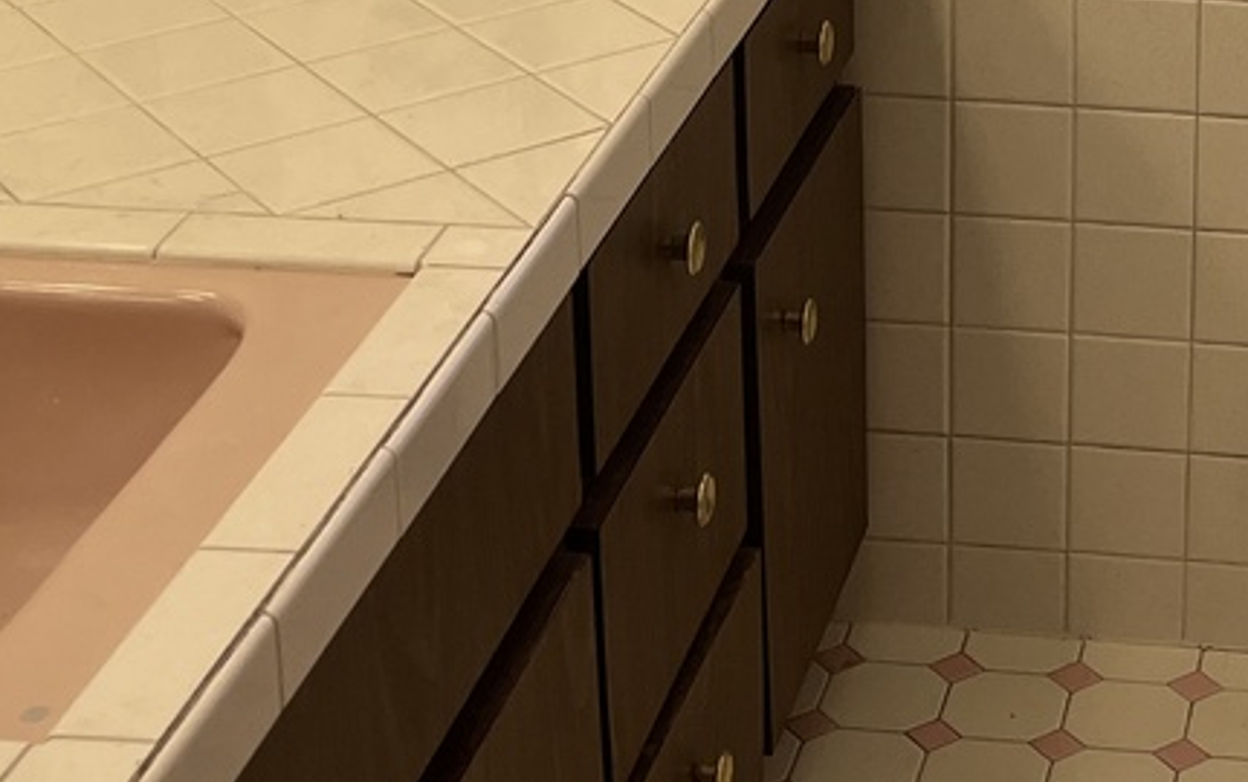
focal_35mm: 92
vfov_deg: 13.6
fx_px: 3131
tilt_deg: -16.0
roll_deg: -1.2
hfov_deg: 21.7
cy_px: -275
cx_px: 1265
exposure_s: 1/120
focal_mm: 5.1
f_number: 1.6
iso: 125
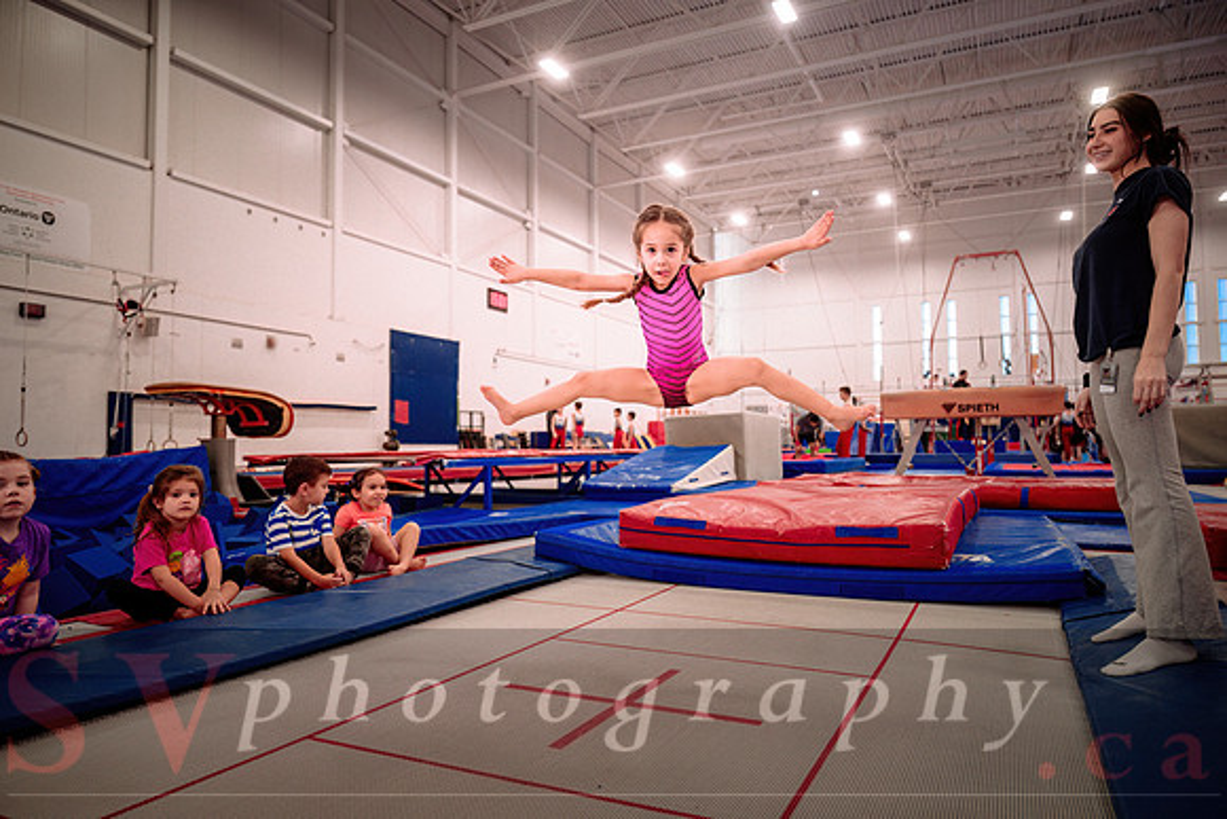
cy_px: 410
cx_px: 614
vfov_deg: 53.2
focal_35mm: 24
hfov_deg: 73.7
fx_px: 818
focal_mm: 24
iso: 1600
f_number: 2.8
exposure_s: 1/400
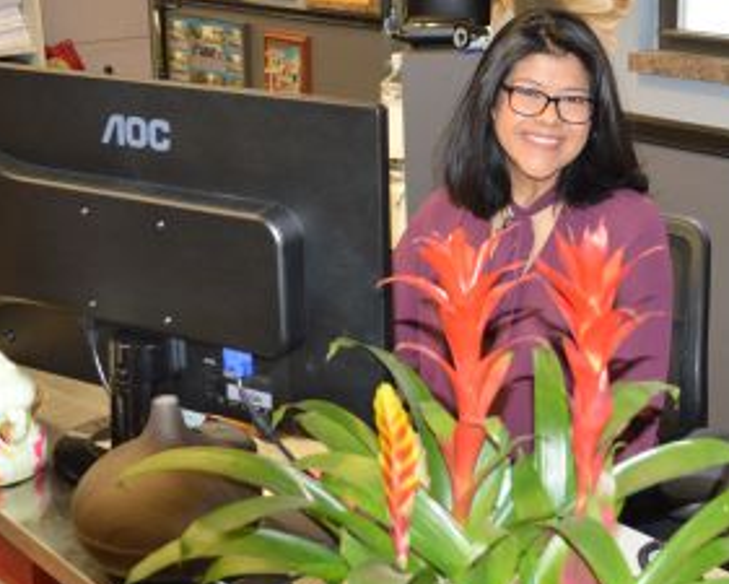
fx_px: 1165
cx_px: 503
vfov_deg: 27.9
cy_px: 183
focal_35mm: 54
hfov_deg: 34.3
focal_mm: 18
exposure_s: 1/60
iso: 720
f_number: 3.5
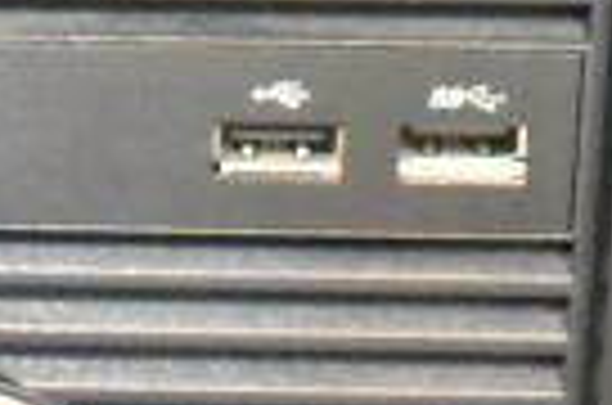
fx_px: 2290
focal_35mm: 135
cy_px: -484
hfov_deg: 15.0
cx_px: 32
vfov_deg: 9.3
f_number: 3.5
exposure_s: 1/30
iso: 20000
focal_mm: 20
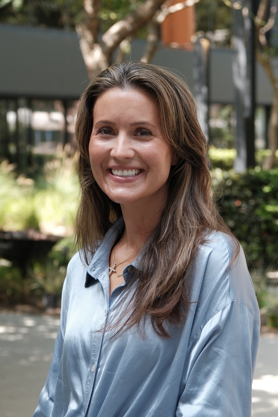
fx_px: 811
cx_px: 139
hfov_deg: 19.5
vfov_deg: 28.8
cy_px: 208
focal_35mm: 70
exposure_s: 1/125
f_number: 4
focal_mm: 46.6
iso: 200
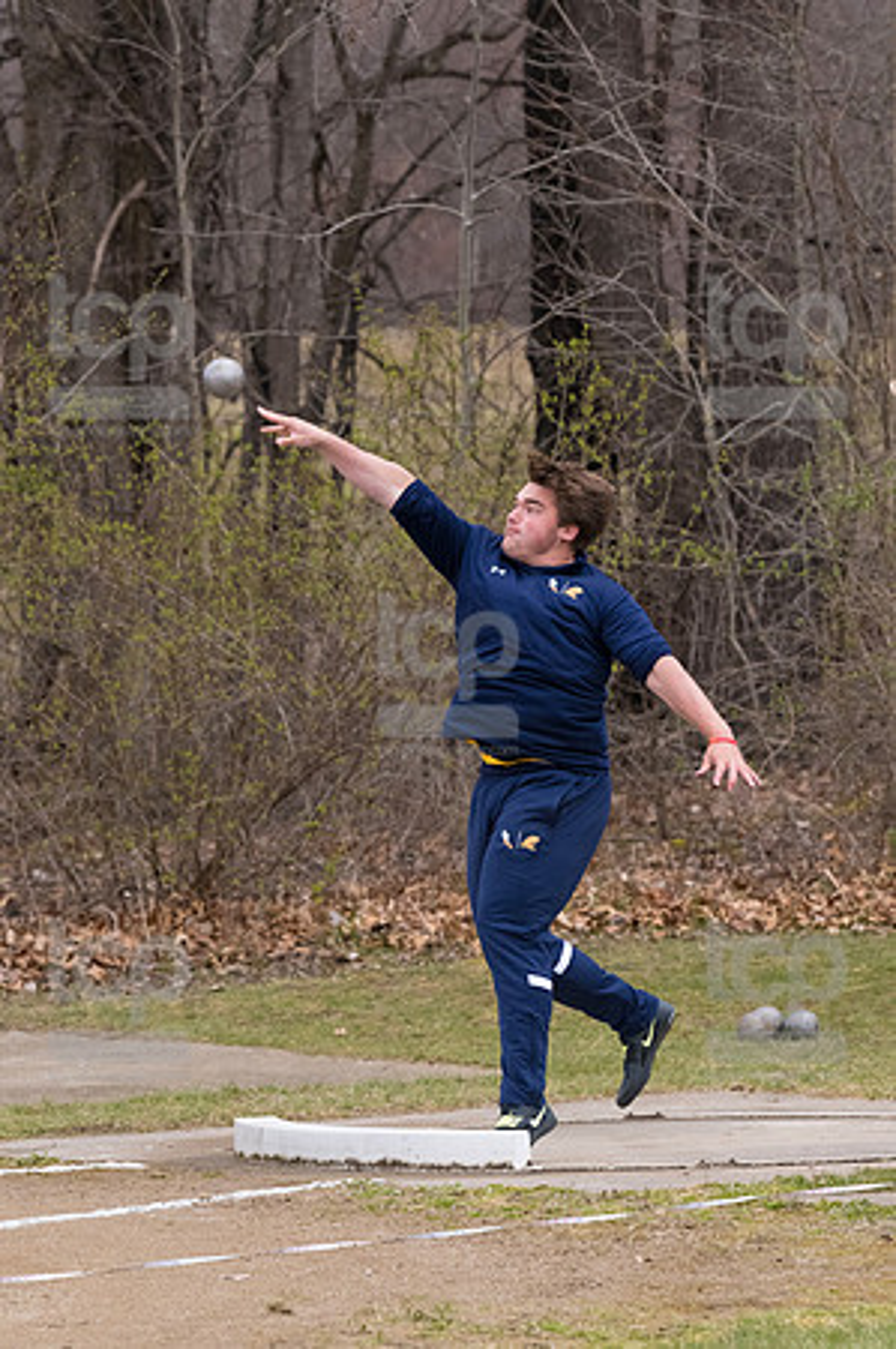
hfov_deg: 5.4
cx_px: 448
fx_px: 9541
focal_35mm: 255
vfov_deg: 8.1
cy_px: 674
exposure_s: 1/1600
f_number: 5
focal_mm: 170
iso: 2000
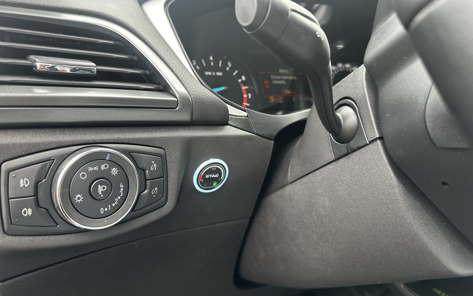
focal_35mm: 26
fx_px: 335
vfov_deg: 47.5
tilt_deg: +0.9
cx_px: 235
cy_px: 128
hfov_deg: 70.4
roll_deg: +0.5
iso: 80
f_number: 1.78
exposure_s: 1/121
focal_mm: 6.86
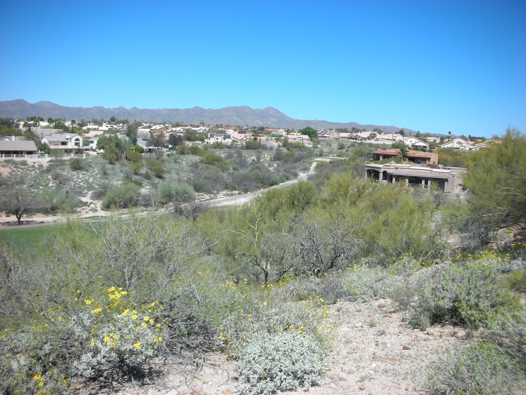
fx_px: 532
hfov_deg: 52.6
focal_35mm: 35
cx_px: 263
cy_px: 198
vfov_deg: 40.7
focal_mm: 5.8
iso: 50
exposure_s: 1/97.6
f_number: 8.5
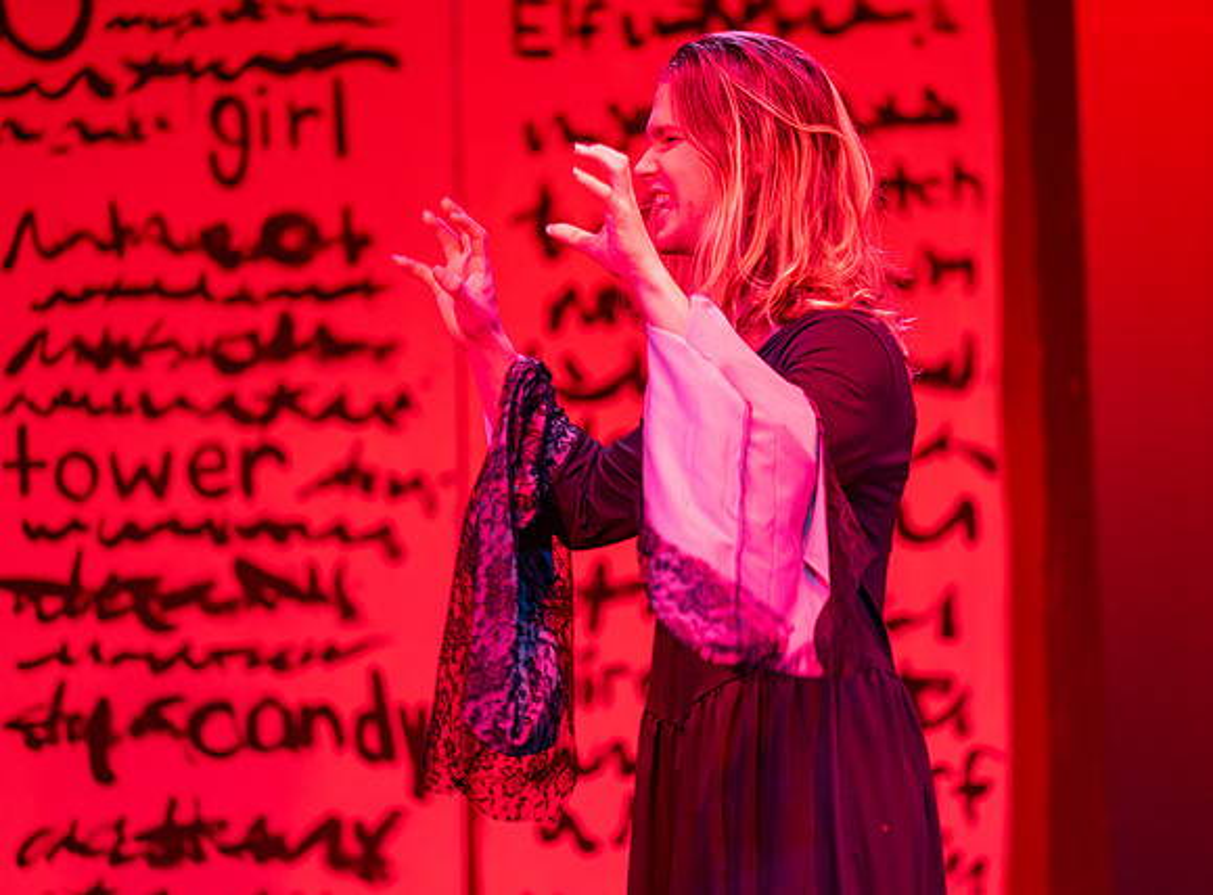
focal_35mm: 242
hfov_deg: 8.2
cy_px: 465
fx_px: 8438
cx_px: 625
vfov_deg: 6.1
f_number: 2.8
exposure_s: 1/160
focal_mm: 200
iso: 400
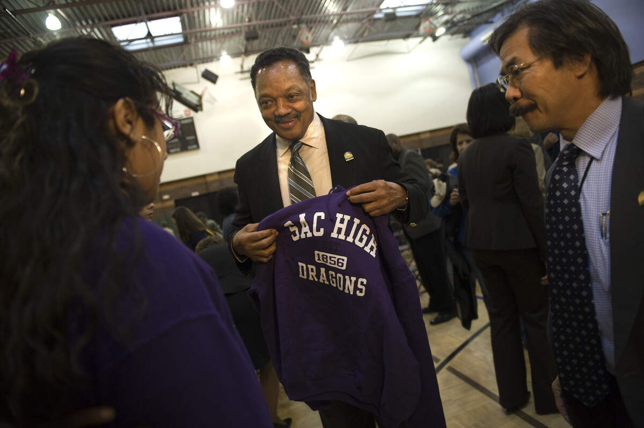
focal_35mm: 24
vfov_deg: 53.1
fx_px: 429
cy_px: 214
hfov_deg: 73.8
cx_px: 322
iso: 1250
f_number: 2.8
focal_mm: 24
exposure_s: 1/160
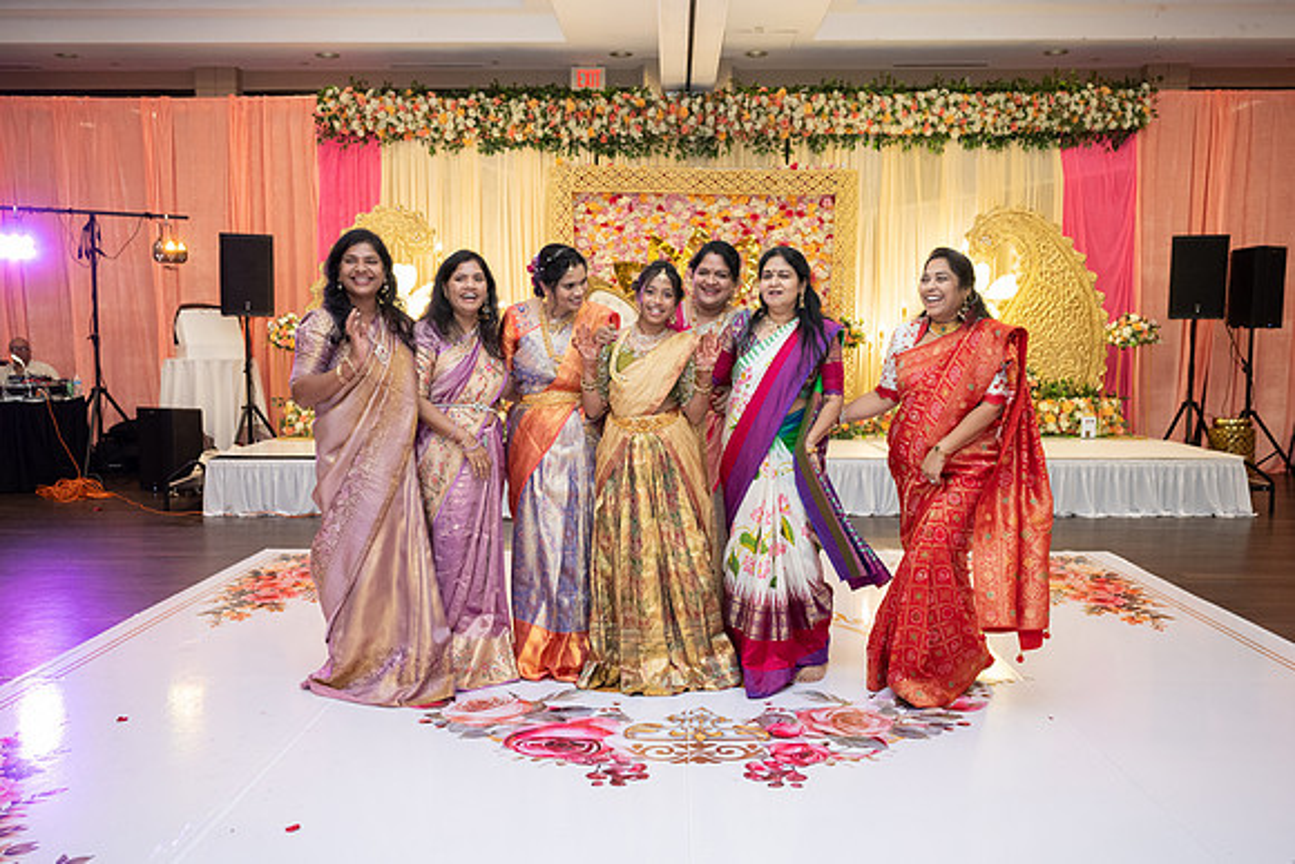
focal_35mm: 31
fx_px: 1117
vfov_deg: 42.3
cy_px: 432
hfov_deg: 60.2
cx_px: 648
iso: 1250
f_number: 4
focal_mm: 31
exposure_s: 1/160
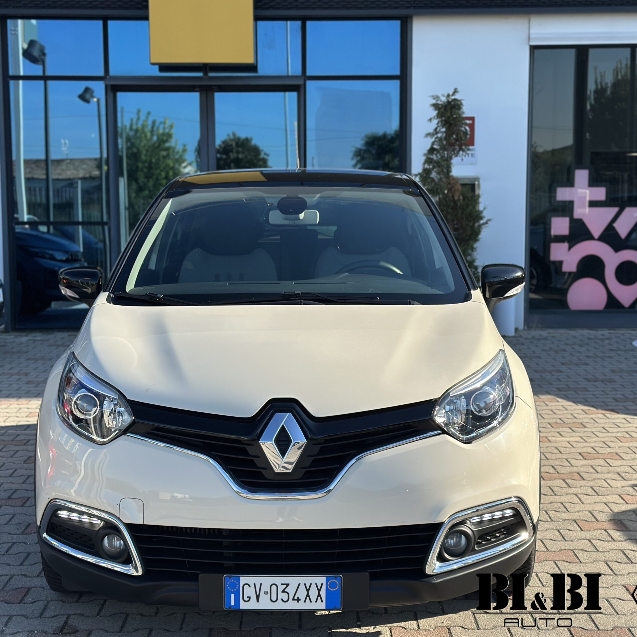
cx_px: 313
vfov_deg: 30.0
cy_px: 320
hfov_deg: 30.0
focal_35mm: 57
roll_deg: -0.1
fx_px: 1187
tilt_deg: -5.0
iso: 100
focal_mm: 6.86
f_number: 1.78
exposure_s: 1/3155
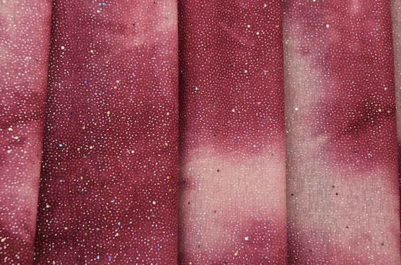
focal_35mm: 202
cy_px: 132
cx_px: 200
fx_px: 2250
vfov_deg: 6.7
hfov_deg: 10.2
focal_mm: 135
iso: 800
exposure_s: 1/800
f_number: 11
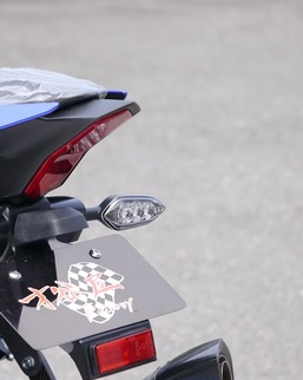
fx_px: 2616
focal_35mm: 233
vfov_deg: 8.3
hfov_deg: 6.6
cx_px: 57
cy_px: 207
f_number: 5
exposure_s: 1/200
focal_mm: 80
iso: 160
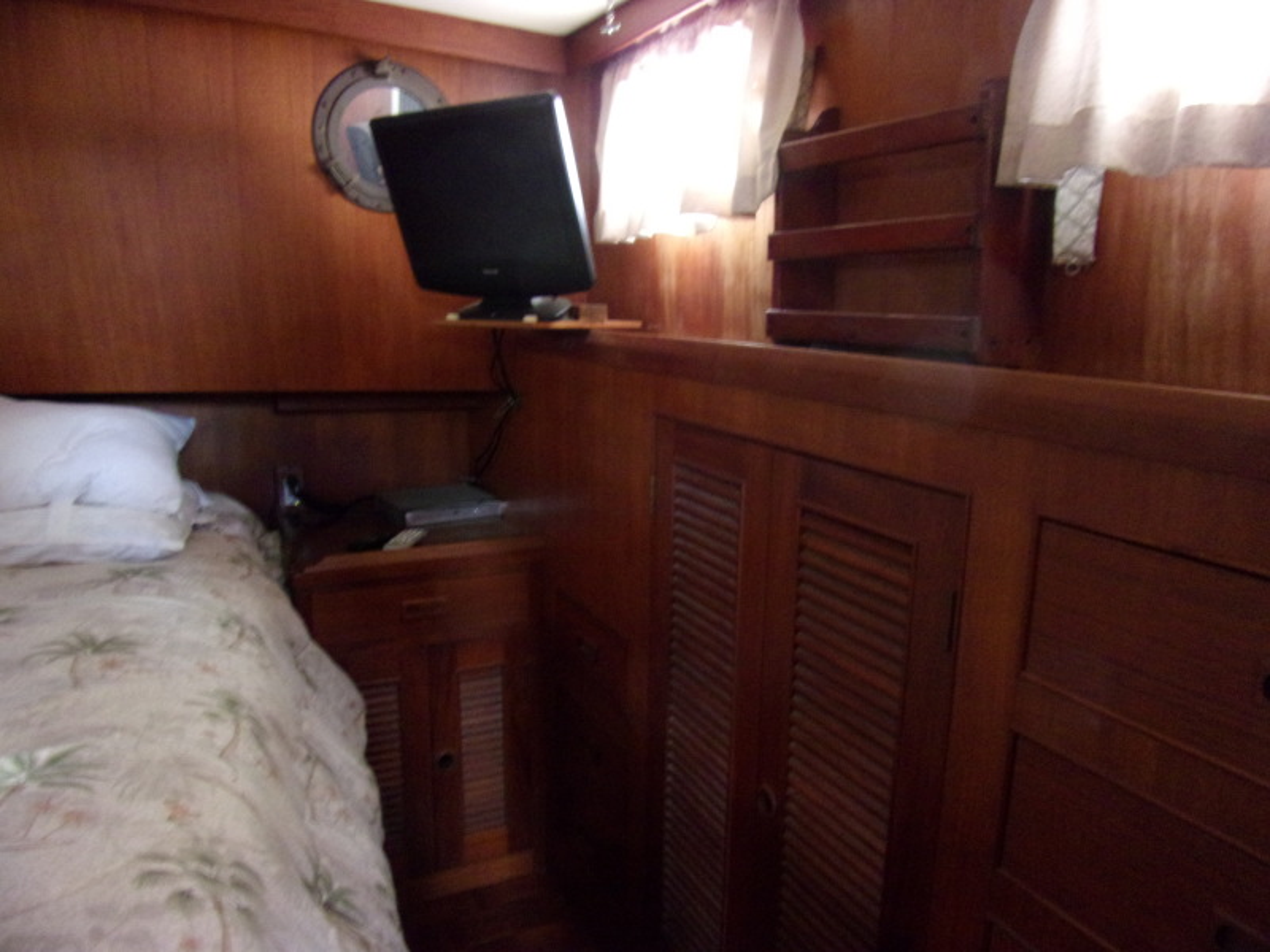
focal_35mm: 24
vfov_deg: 56.8
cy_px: 476
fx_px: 881
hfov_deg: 71.6
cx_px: 635
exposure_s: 1/8
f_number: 3.3
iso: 400
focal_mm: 4.3
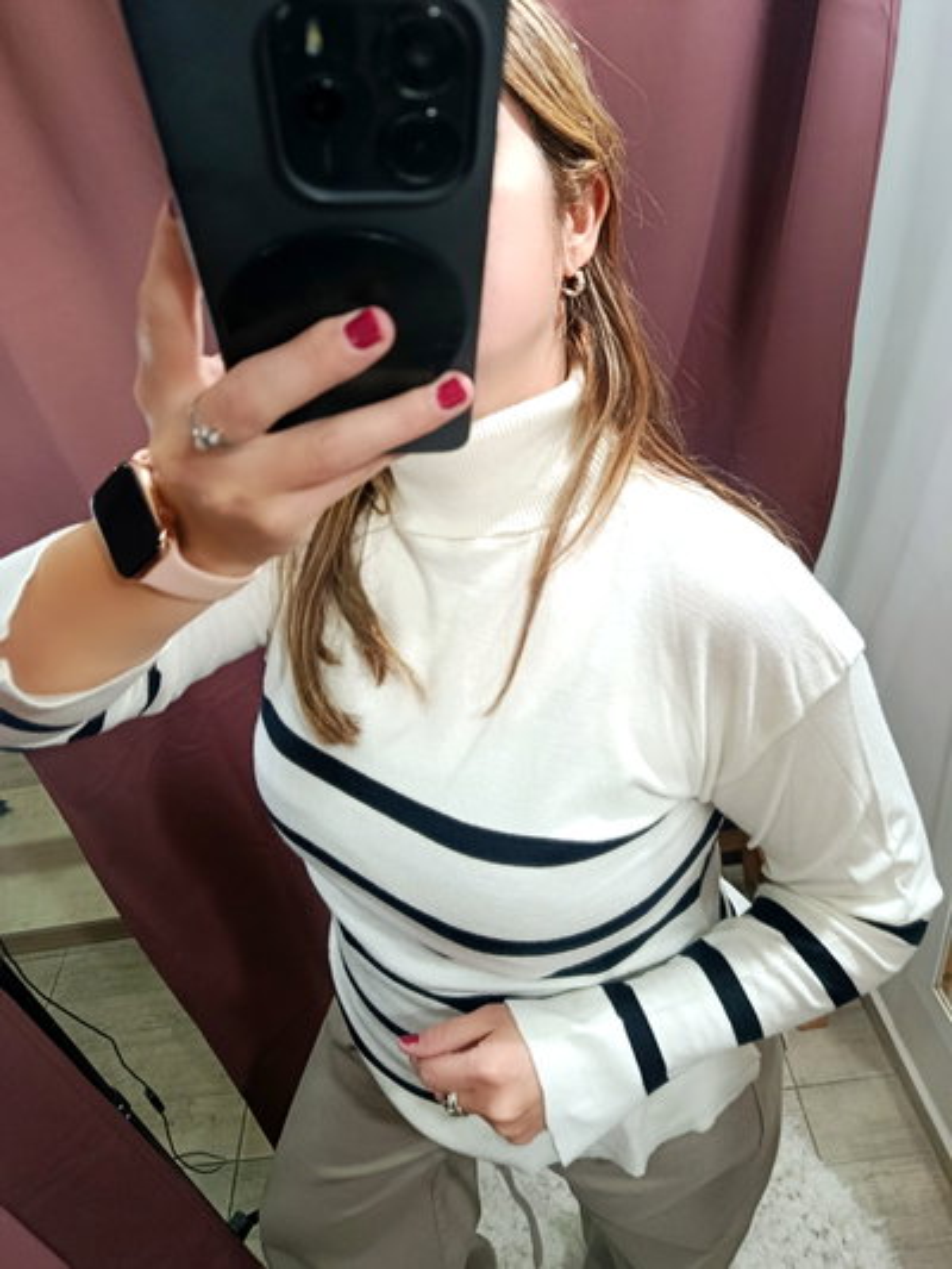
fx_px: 880
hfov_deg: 56.8
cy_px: 634
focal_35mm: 24
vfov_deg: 71.6
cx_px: 476
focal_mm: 5.24
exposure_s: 1/60
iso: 1192
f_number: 1.7
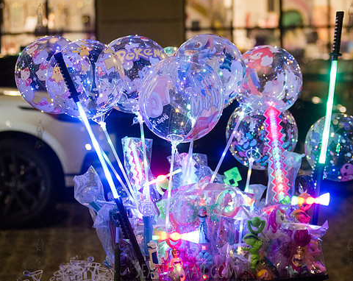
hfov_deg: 15.7
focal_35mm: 123
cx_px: 194
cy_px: 120
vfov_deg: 12.5
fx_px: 1282
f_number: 3.2
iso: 6400
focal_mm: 86
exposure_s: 1/160
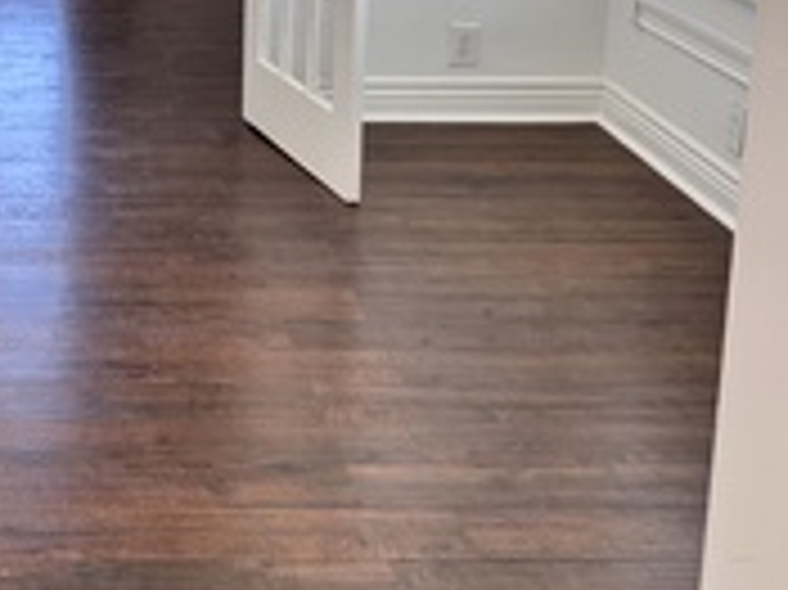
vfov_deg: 21.2
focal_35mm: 66
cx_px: -5
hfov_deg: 27.7
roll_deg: -0.9
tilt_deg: -8.1
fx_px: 1501
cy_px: -41
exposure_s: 1/187
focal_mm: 6.86
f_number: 1.78
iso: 64
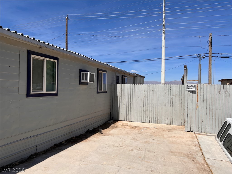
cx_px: 116
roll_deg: -0.5
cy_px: 87
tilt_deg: -2.0
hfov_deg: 67.3
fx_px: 174
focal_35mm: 26
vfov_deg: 53.1
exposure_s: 1/8696
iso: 50
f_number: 1.5
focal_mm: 5.7
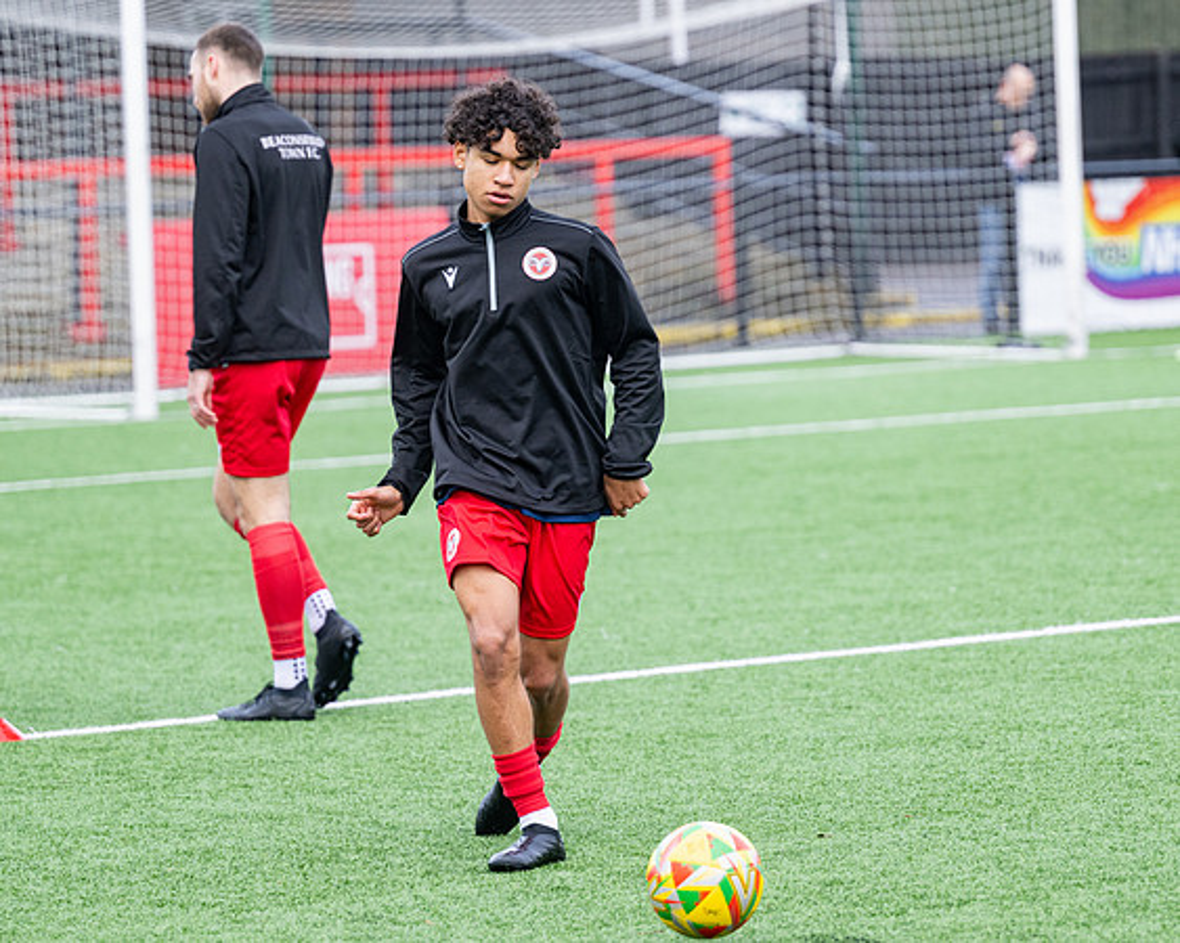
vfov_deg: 7.1
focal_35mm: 218
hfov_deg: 8.9
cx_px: 566
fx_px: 7594
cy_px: 439
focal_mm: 180
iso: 800
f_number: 4
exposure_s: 1/1250
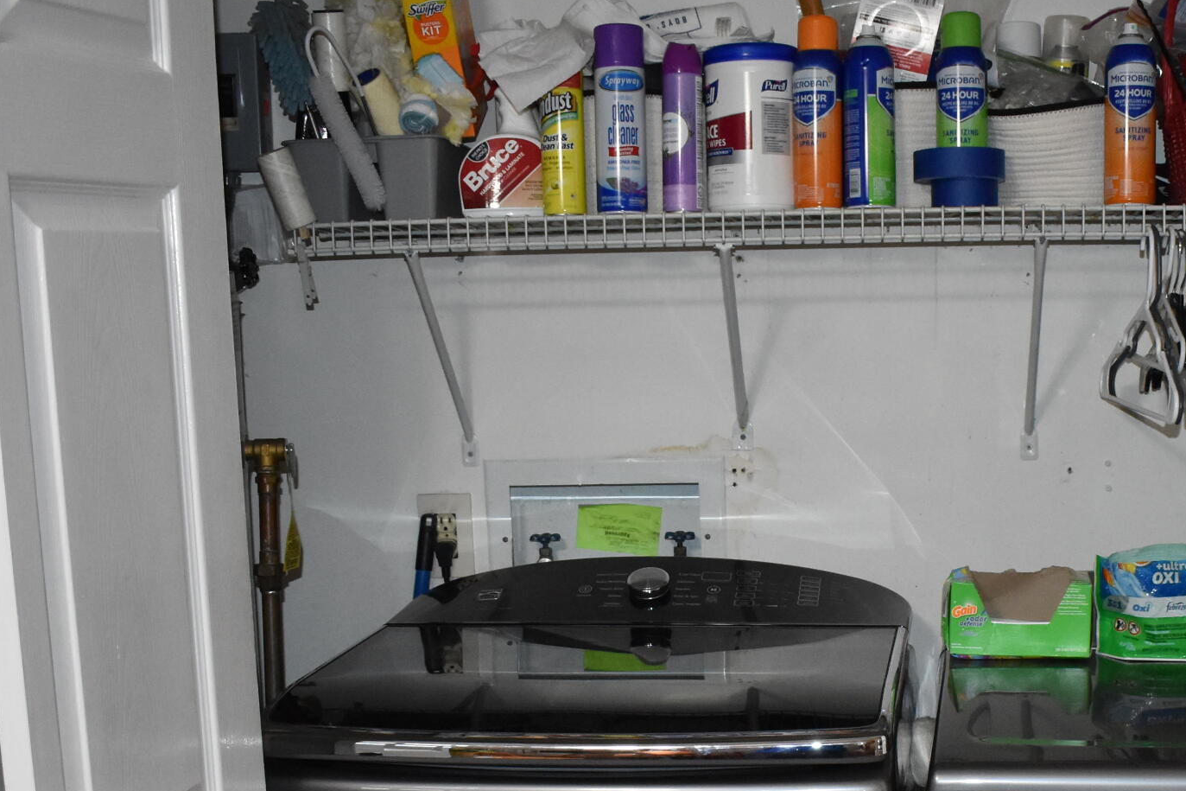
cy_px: 742
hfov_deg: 33.4
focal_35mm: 59
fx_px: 1943
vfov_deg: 22.3
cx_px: 850
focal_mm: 18
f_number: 3.5
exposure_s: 1/200
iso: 1600
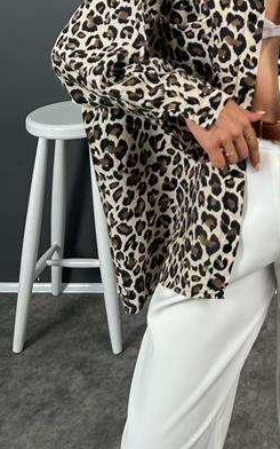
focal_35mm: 61
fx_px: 745
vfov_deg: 29.8
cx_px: 318
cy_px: -55
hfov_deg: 20.2
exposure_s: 1/121
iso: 125
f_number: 1.78
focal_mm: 6.86
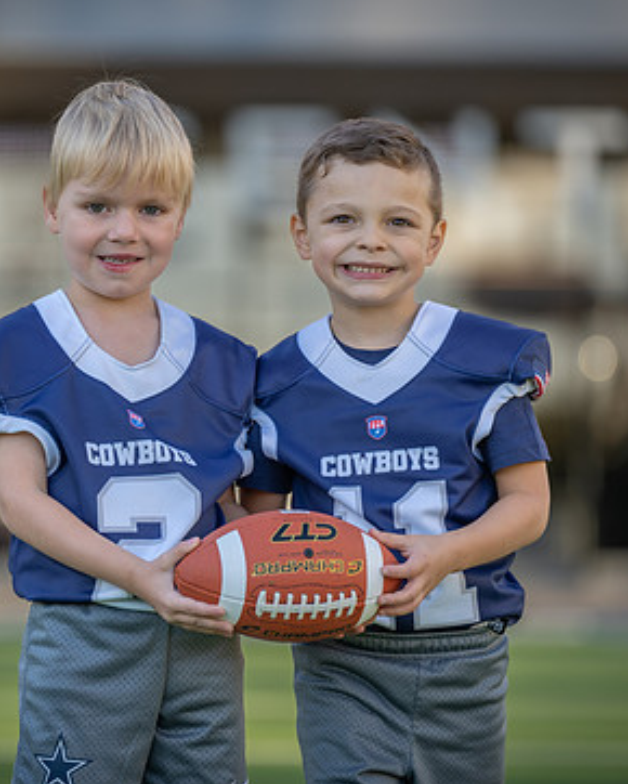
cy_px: 384
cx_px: 245
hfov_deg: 6.1
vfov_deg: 7.6
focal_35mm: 253
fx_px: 5873
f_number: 2.8
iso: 100
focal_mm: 162
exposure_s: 1/400
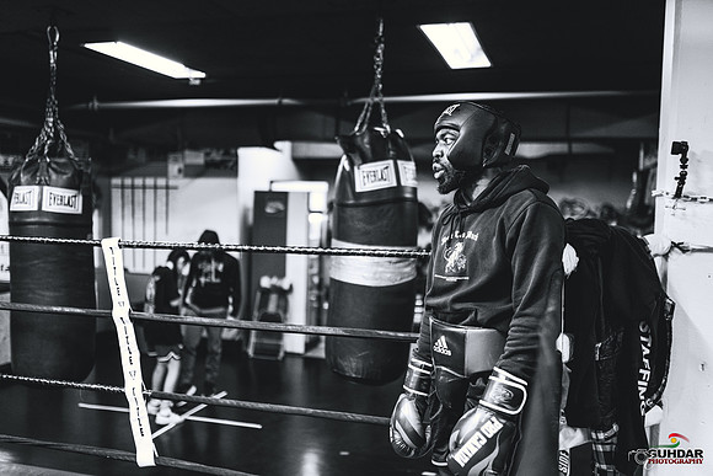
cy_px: 238
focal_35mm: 35
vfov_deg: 37.9
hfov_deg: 54.4
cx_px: 356
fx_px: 693
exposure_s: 1/500
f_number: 1.4
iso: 2000
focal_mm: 35
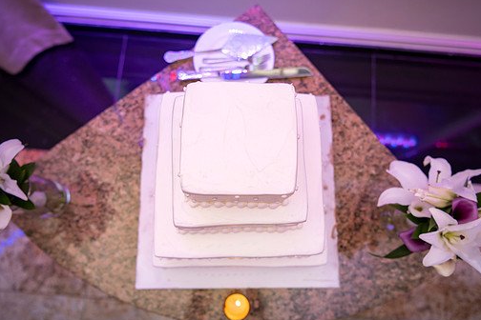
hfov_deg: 63.7
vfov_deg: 45.0
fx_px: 387
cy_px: 157
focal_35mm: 29
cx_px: 242
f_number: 2.8
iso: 800
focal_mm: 24
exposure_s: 1/400
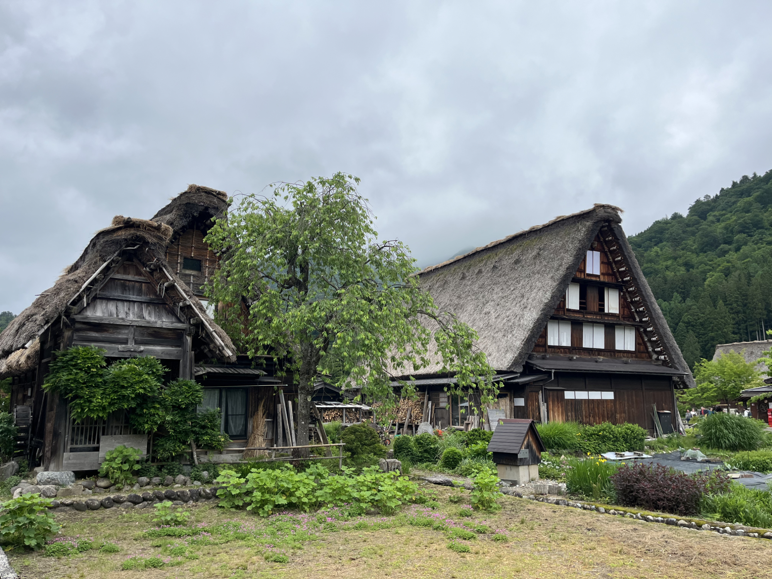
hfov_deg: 67.3
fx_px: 580
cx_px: 386
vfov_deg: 53.1
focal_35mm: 26
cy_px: 290
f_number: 1.6
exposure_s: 1/1517
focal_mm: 5.1
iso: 50
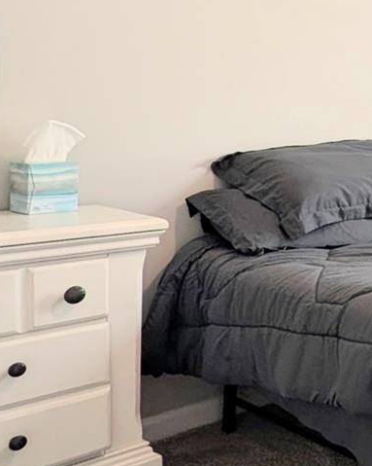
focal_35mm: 50
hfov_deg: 21.3
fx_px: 688
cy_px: 122
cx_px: 652
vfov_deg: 36.5
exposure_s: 1/120
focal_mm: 2.23
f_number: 1.95
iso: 81
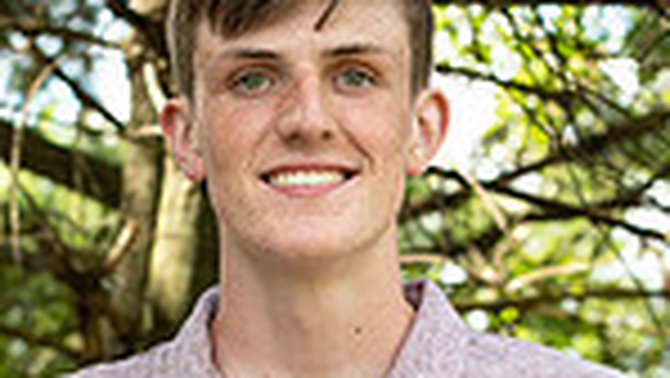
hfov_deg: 7.5
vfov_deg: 4.2
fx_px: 5084
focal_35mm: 286
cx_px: 324
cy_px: 659
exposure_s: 1/200
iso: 400
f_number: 5.6
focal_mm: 70
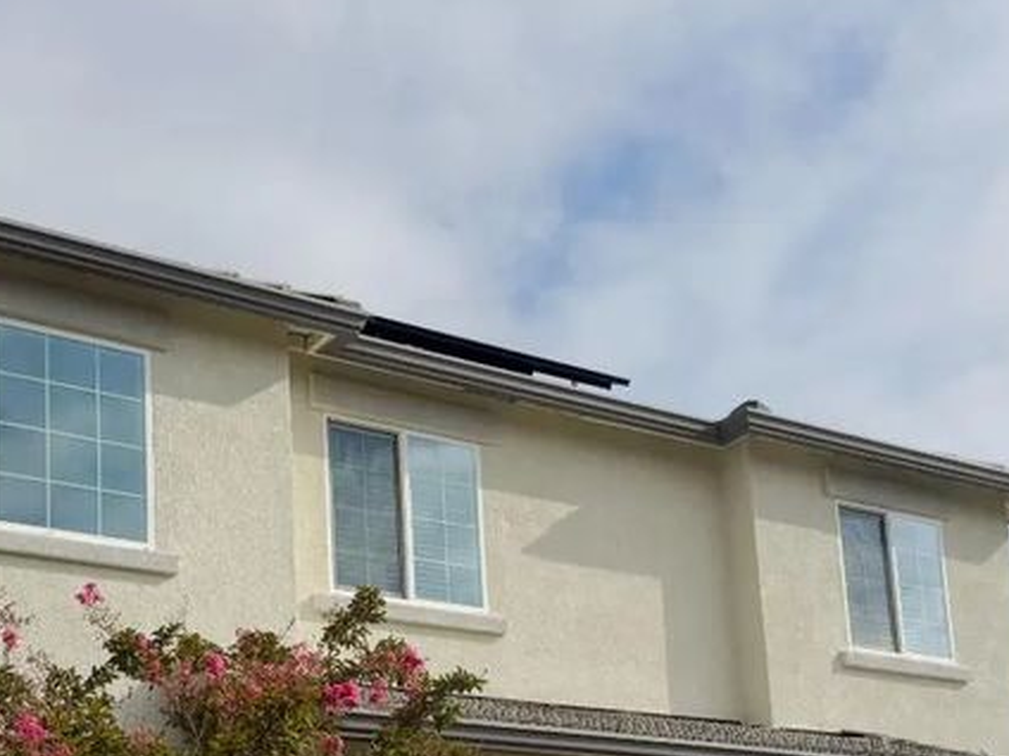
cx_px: 502
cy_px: 699
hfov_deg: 33.2
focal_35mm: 58
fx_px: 1691
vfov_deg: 24.4
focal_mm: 6.76
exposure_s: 1/11905
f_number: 1.78
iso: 80
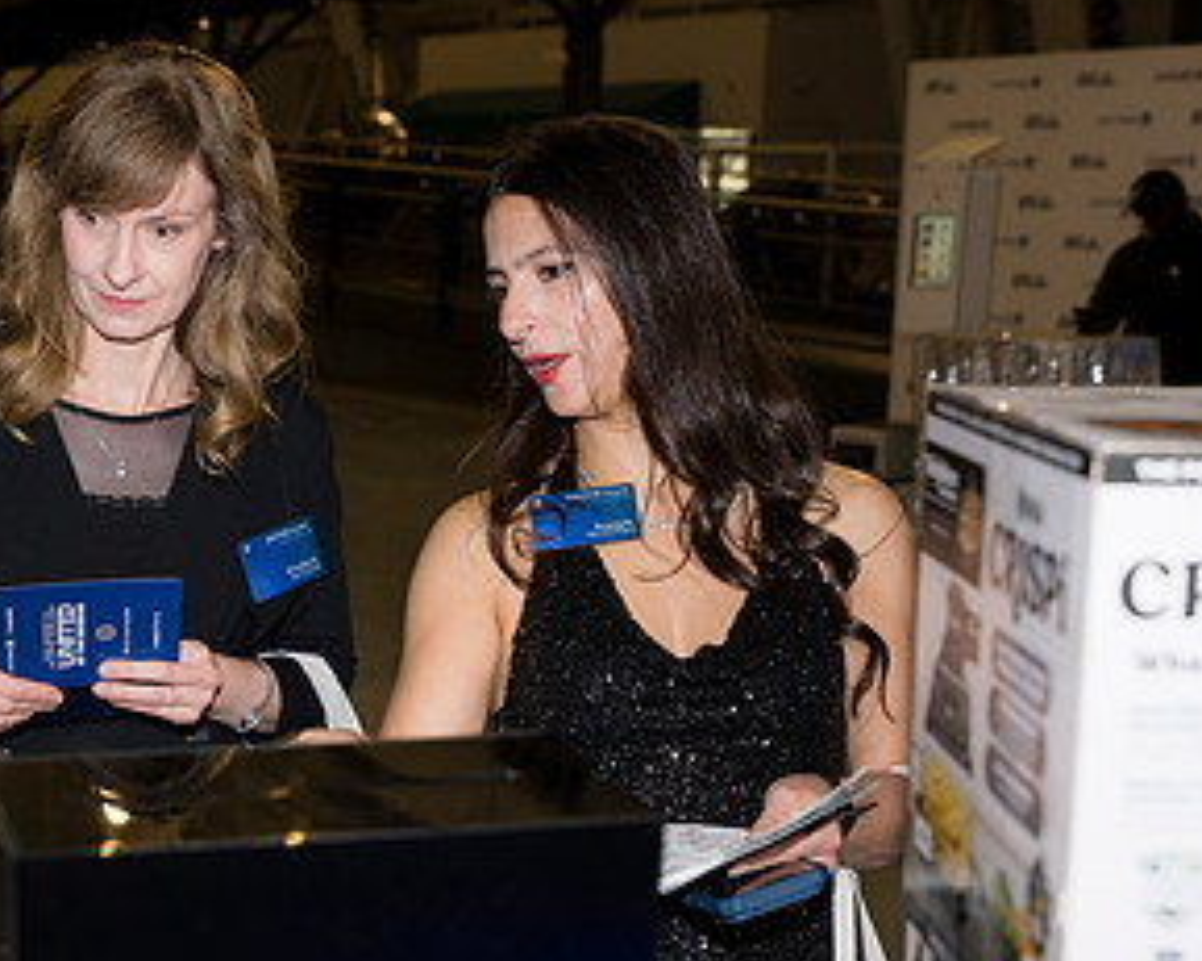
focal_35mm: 66
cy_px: 605
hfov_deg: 28.0
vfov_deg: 23.1
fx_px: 2347
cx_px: 191
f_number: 4
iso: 800
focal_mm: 35
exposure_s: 1/60
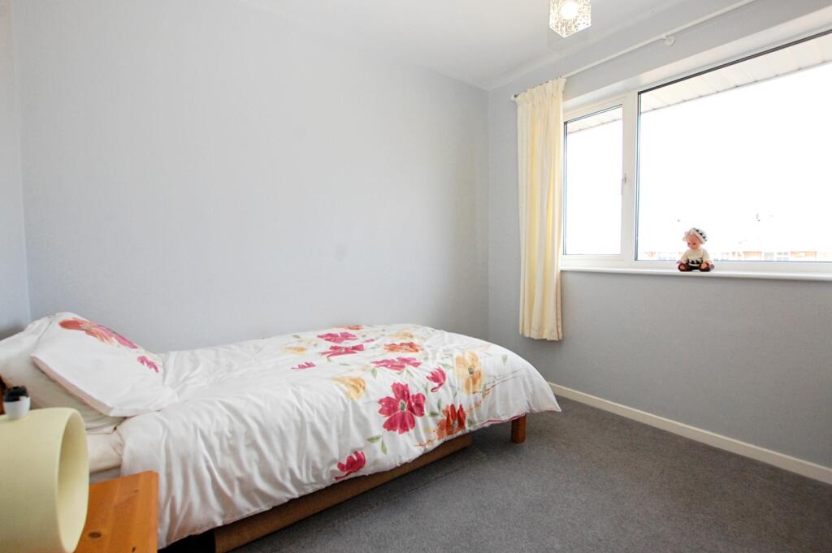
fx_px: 346
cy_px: 276
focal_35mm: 15
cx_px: 416
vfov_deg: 77.2
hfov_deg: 100.4
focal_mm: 10
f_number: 6.3
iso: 800
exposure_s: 1/160
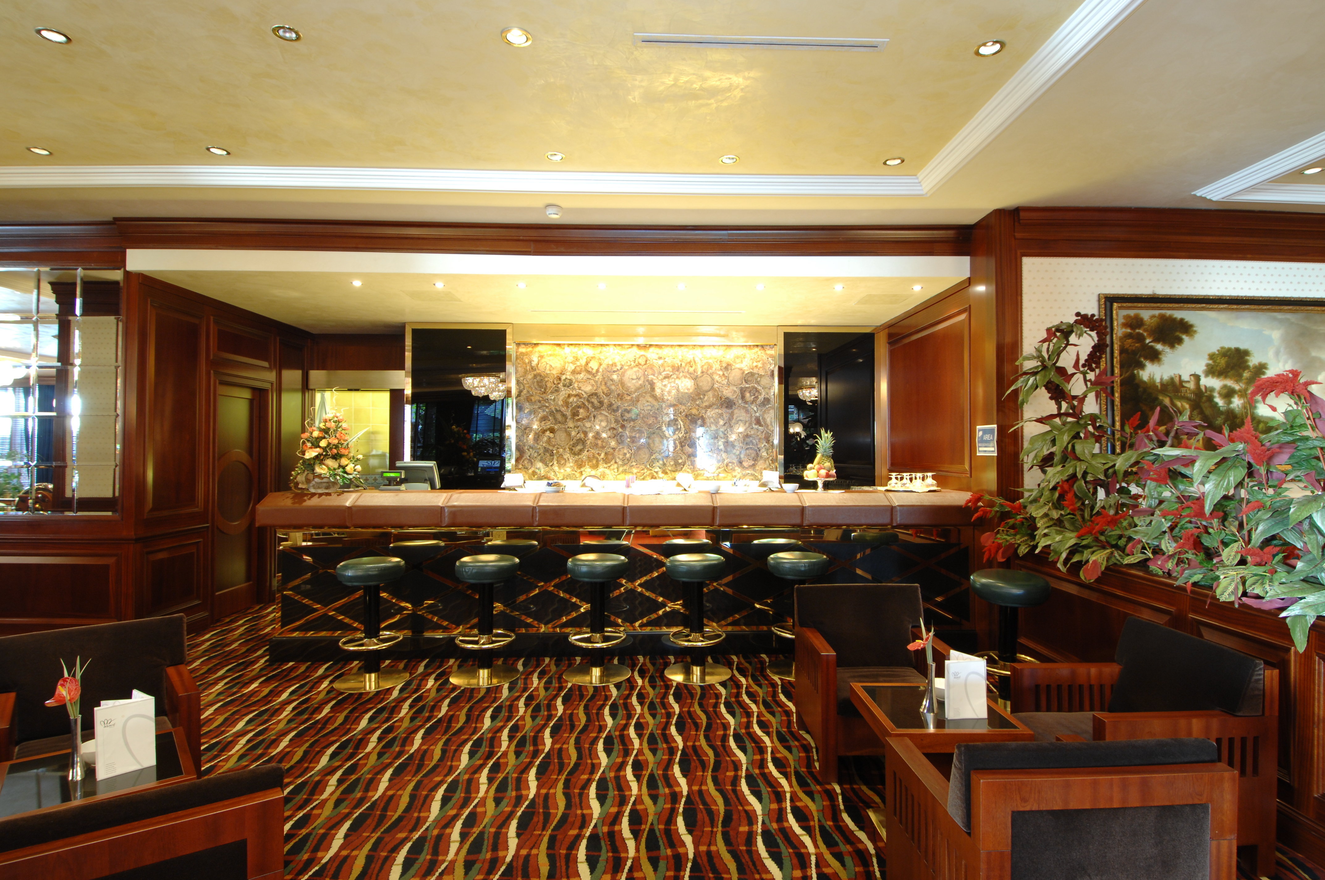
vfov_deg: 67.2
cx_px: 662
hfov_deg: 90.1
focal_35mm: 18
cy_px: 440
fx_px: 662
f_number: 8
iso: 200
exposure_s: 2.2
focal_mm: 12
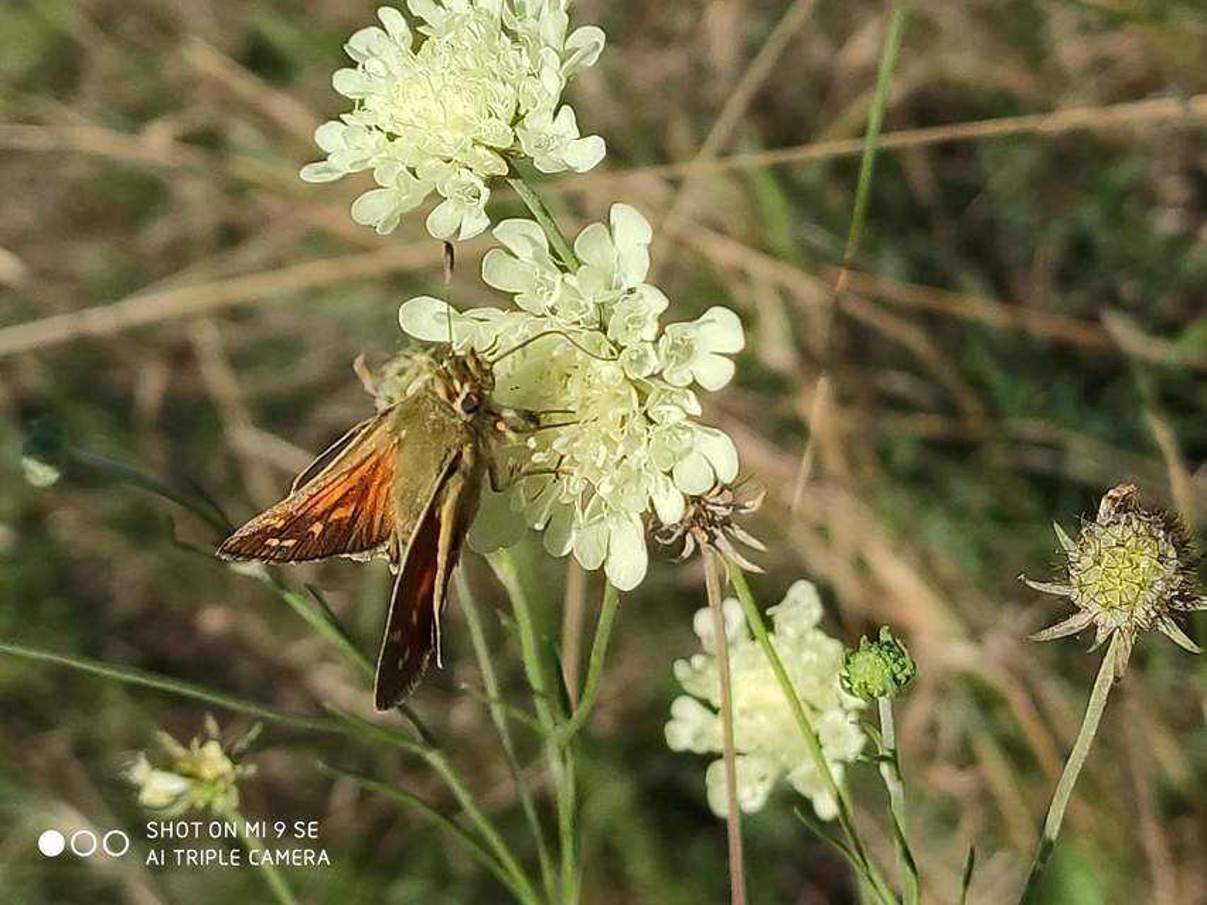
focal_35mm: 26
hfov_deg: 67.3
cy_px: 452
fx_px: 907
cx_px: 604
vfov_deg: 53.1
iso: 112
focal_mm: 4.77
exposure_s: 1/2048
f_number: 1.75
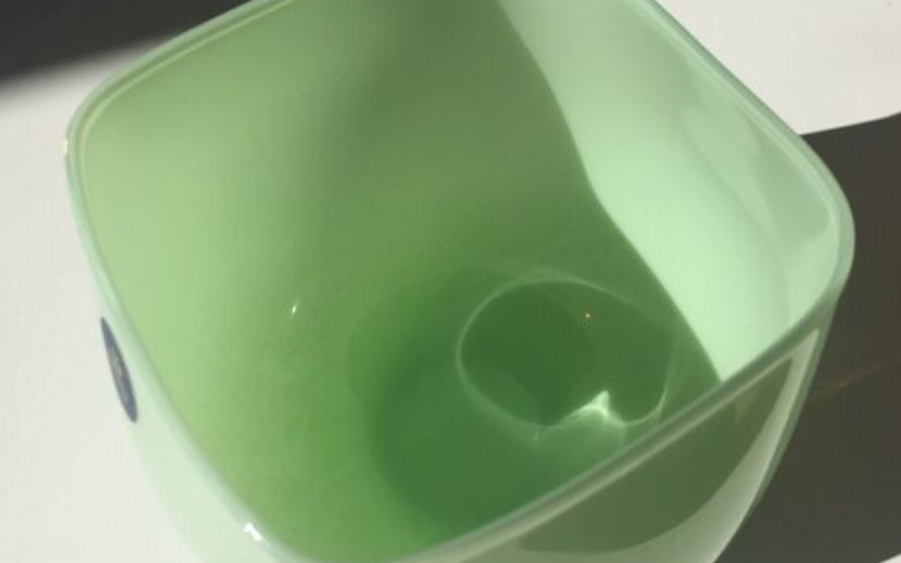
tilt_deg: -60.4
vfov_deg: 36.3
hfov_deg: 55.3
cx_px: 476
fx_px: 859
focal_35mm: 35
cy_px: 276
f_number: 2.2
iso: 32
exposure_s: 1/3597
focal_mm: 4.15
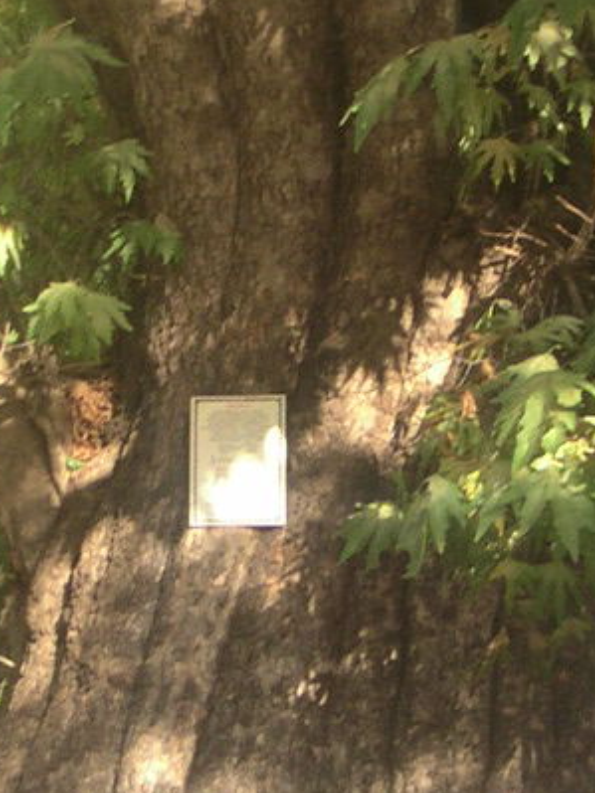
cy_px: 185
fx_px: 2798
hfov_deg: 12.1
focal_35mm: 122
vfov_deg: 16.1
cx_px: 352
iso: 50
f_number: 2.8
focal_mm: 6
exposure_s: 1/60
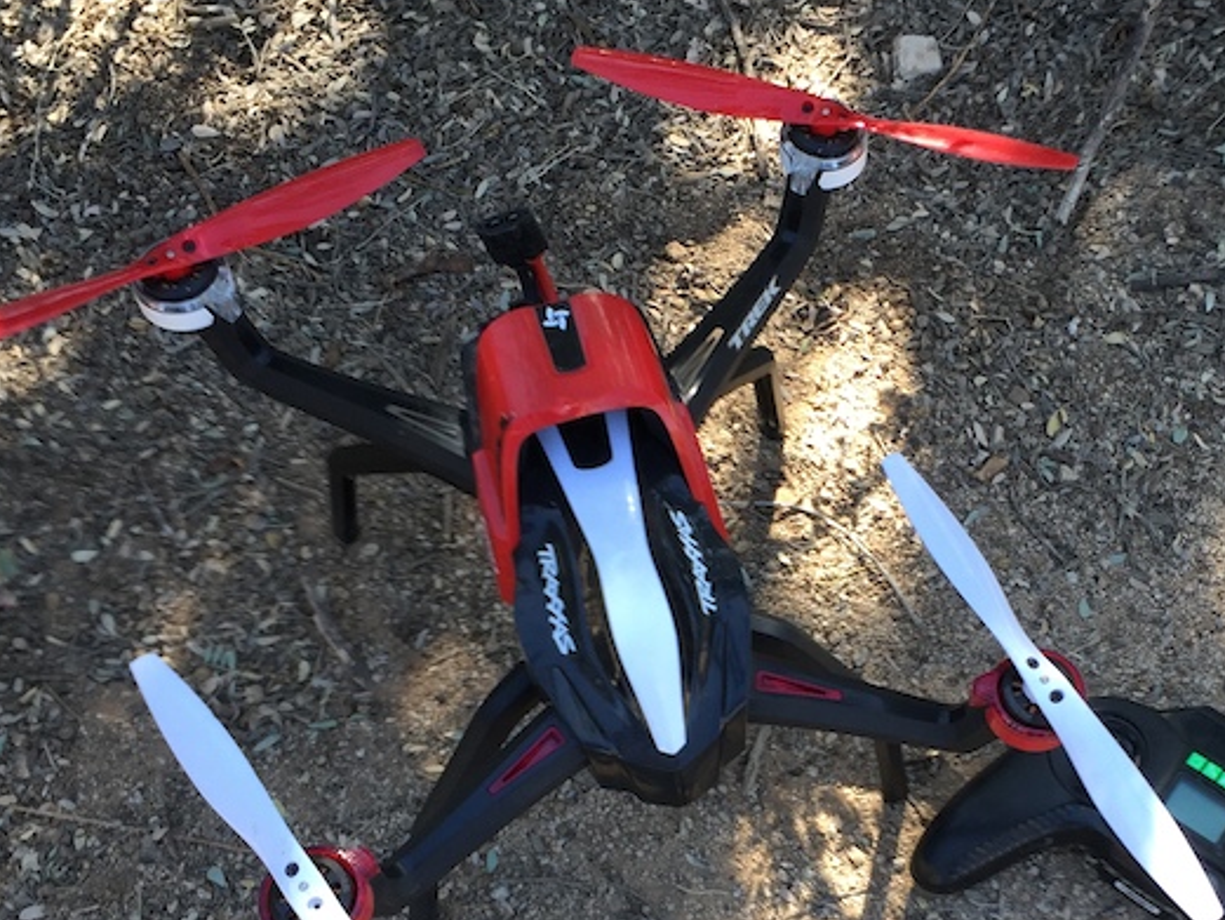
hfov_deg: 33.3
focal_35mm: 57
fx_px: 2018
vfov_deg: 25.5
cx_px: 877
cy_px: 647
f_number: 2.2
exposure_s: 1/159
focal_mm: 4.15
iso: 32
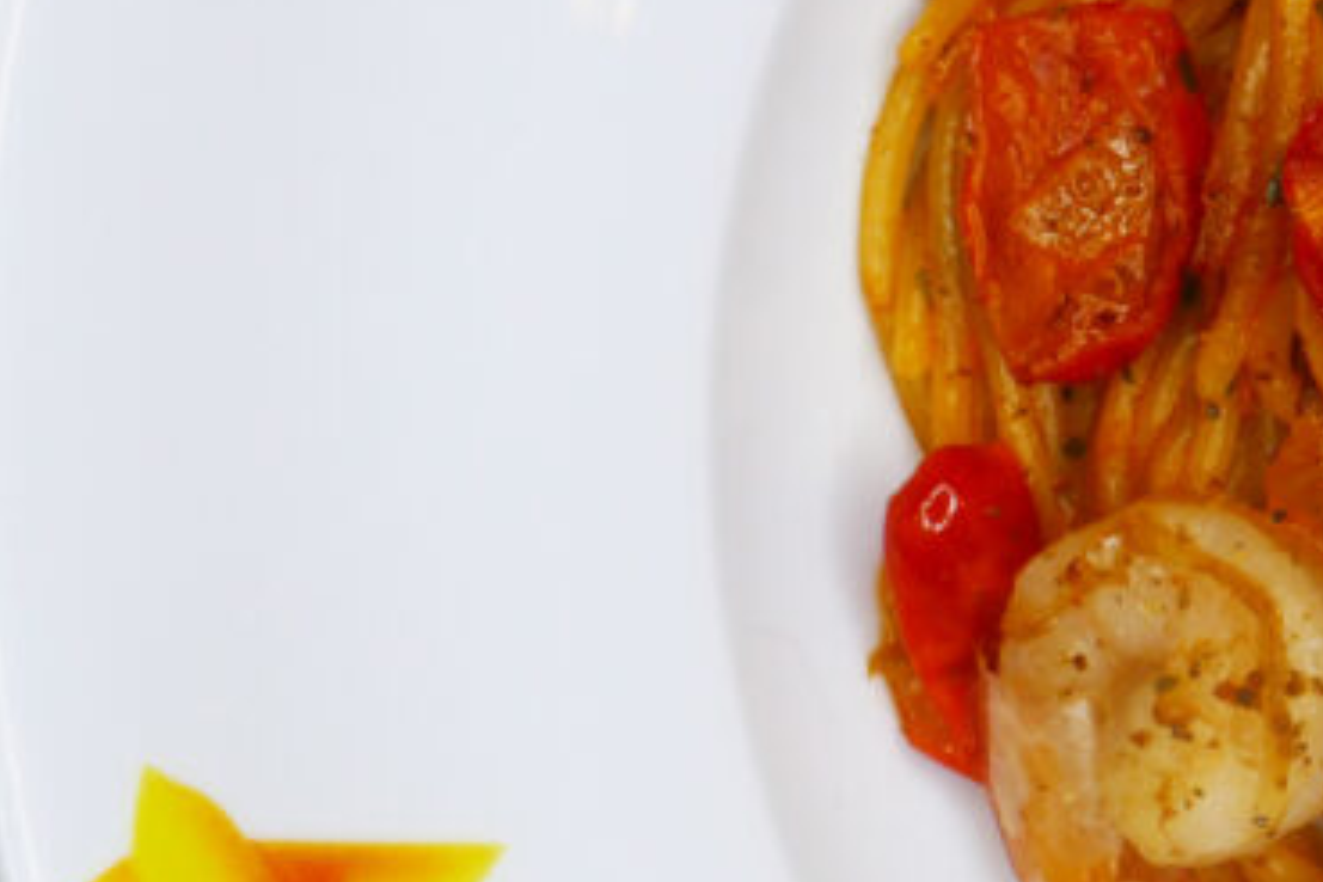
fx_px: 4777
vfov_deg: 10.5
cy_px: 696
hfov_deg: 15.8
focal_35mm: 130
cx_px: 713
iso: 250
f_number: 8
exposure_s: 1/80
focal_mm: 14.5
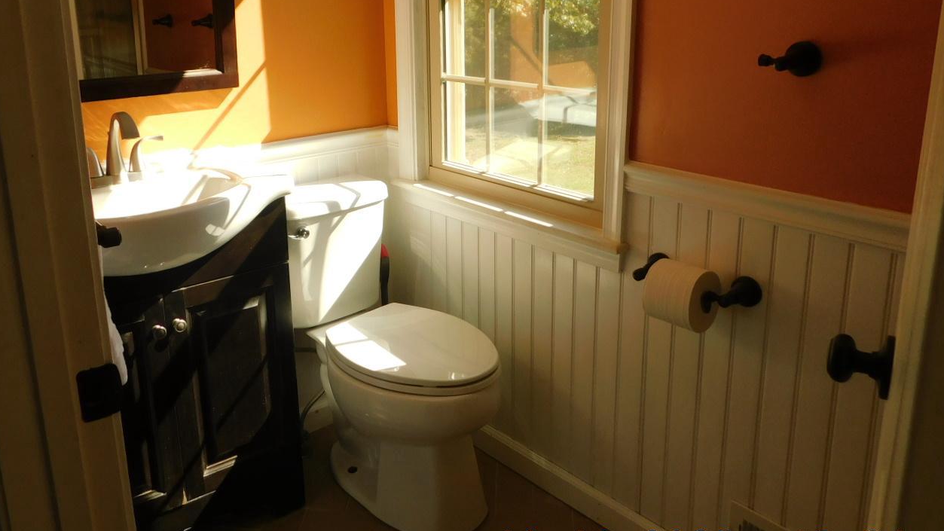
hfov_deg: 60.5
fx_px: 801
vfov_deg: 36.4
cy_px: 190
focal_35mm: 32
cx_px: 381
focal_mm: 4
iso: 125
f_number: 3
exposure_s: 1/200
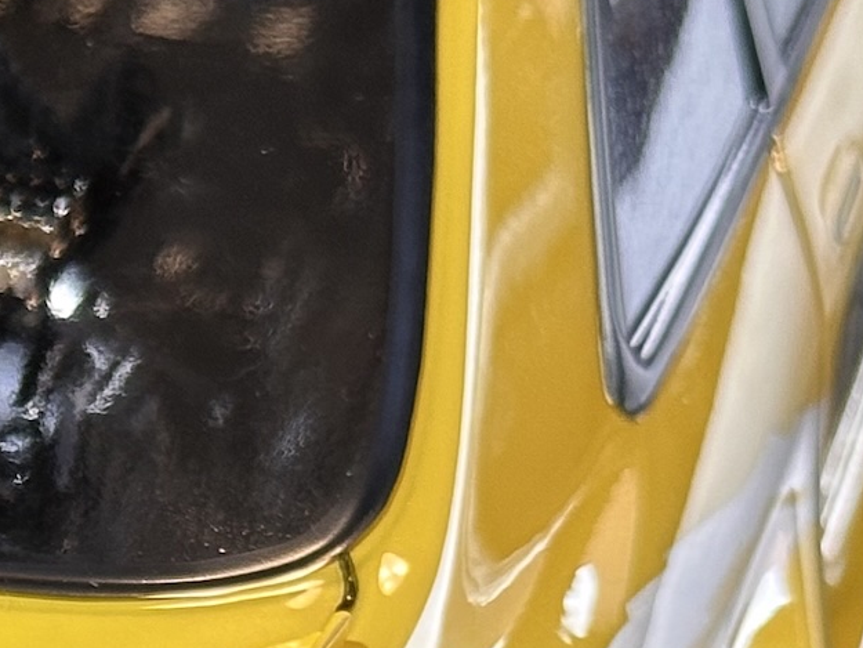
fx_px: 4788
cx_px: -599
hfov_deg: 9.8
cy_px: 1031
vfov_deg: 7.6
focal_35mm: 192
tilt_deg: -37.7
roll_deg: +1.4
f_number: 1.78
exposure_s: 1/50
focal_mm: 6.86
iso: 100
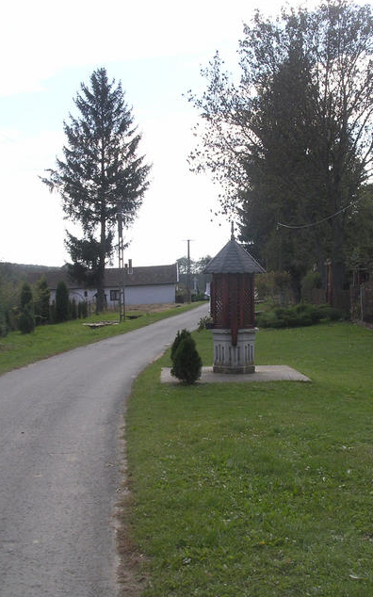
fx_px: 749
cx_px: 199
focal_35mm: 46
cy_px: 297
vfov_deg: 43.5
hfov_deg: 28.0
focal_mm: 6.6
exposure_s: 1/171
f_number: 5.9
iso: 100
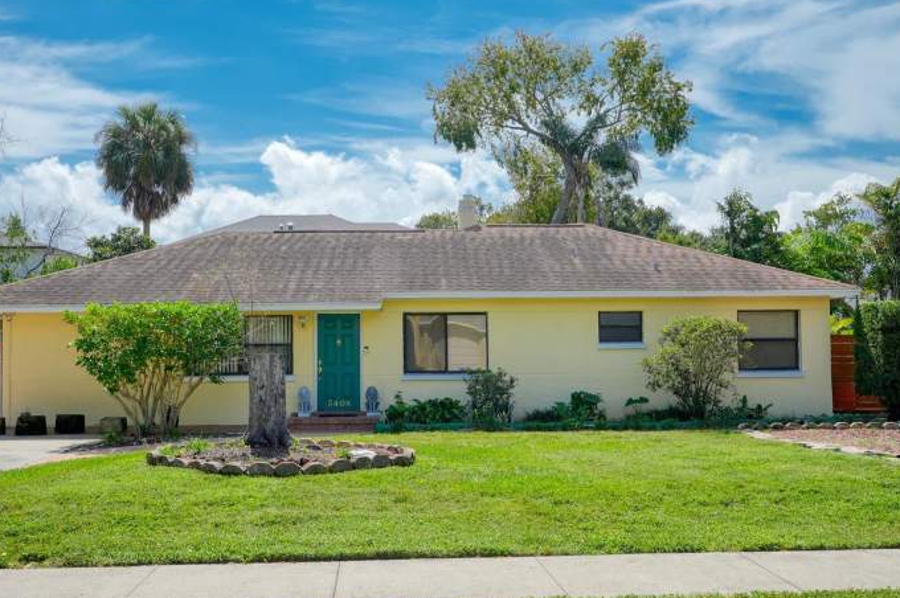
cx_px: 430
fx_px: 999
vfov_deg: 33.3
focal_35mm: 40
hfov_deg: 48.5
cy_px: 303
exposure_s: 1/500
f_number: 11
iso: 400
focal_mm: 34
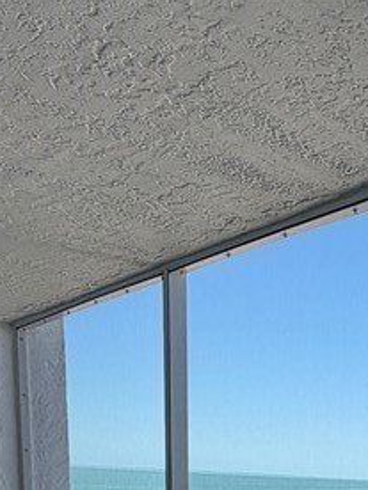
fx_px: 737
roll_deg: -2.4
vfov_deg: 30.1
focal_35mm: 52
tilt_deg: -10.9
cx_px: 420
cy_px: 620
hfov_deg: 25.6
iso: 40
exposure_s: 1/651
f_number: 2.2
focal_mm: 2.22
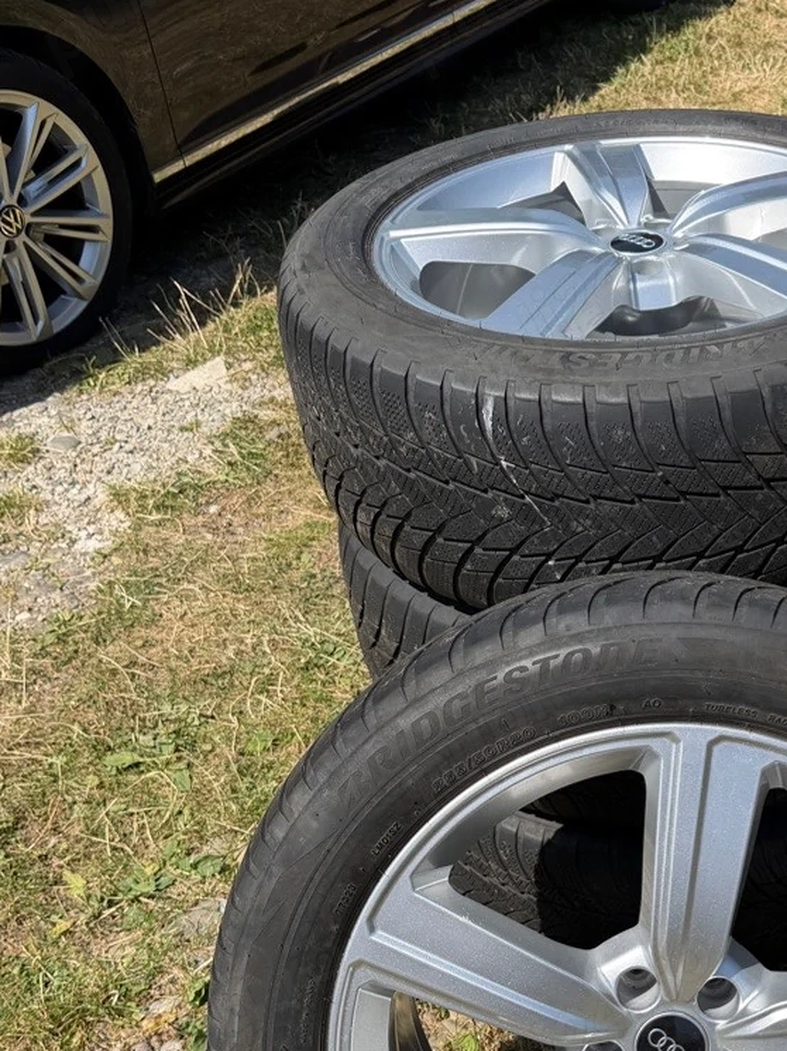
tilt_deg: -41.4
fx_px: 1305
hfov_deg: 32.5
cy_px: 741
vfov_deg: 43.0
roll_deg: +0.4
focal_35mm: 43
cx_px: 652
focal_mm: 6.76
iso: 100
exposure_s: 1/3953
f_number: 1.78
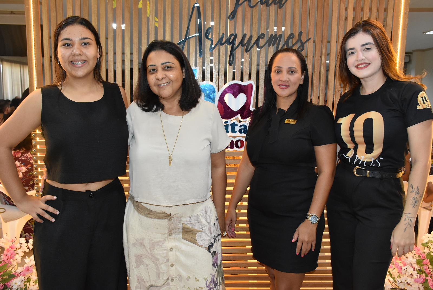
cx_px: 216
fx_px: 397
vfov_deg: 40.0
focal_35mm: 33
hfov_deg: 57.2
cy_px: 145
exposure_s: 1/100
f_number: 5.6
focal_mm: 22
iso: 1600
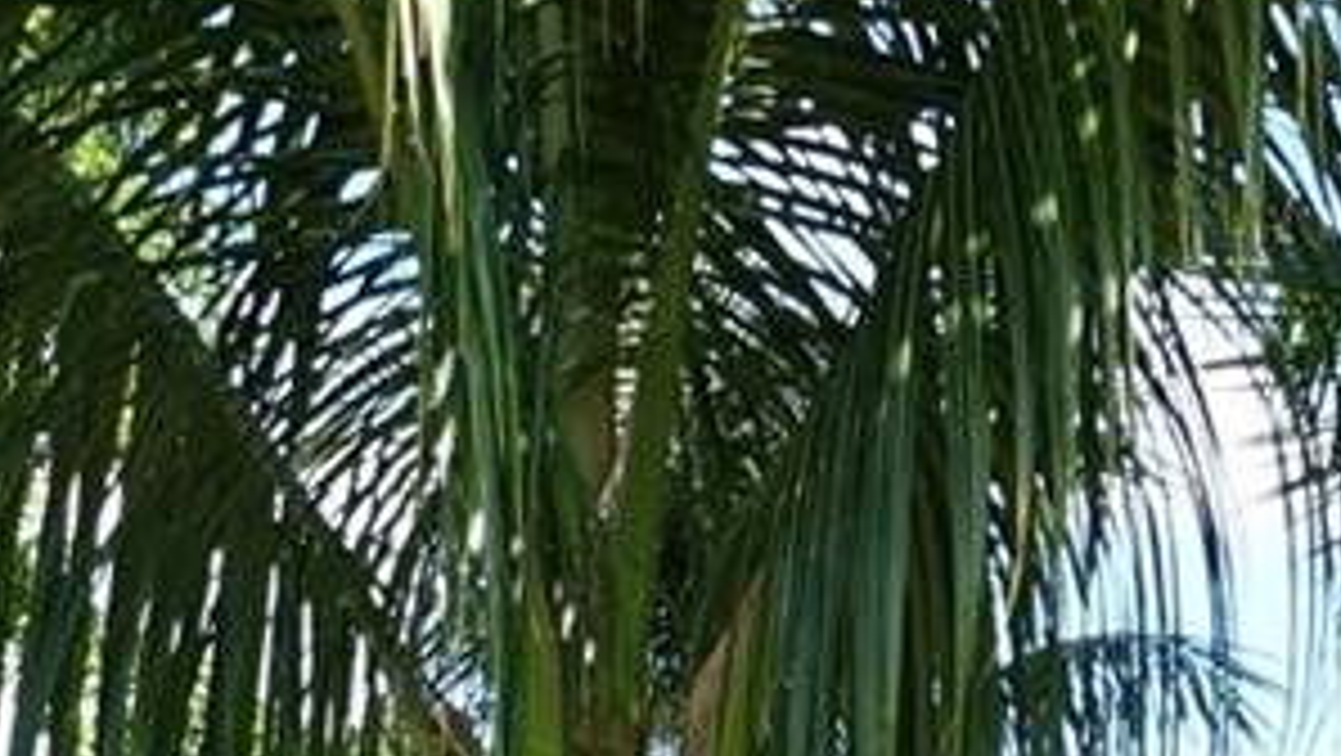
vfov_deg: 8.7
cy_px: 1323
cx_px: 1282
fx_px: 4803
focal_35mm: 135
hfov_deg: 15.6
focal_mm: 8.8
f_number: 4
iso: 100
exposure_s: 1/250
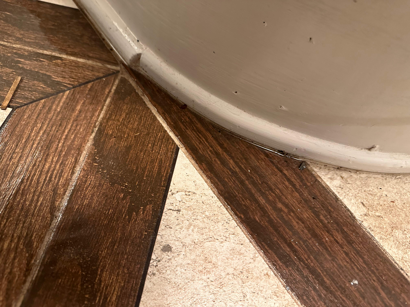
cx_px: 205
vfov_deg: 56.8
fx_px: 284
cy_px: 154
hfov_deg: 71.6
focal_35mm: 24
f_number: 1.78
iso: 640
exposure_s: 1/40
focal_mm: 6.86
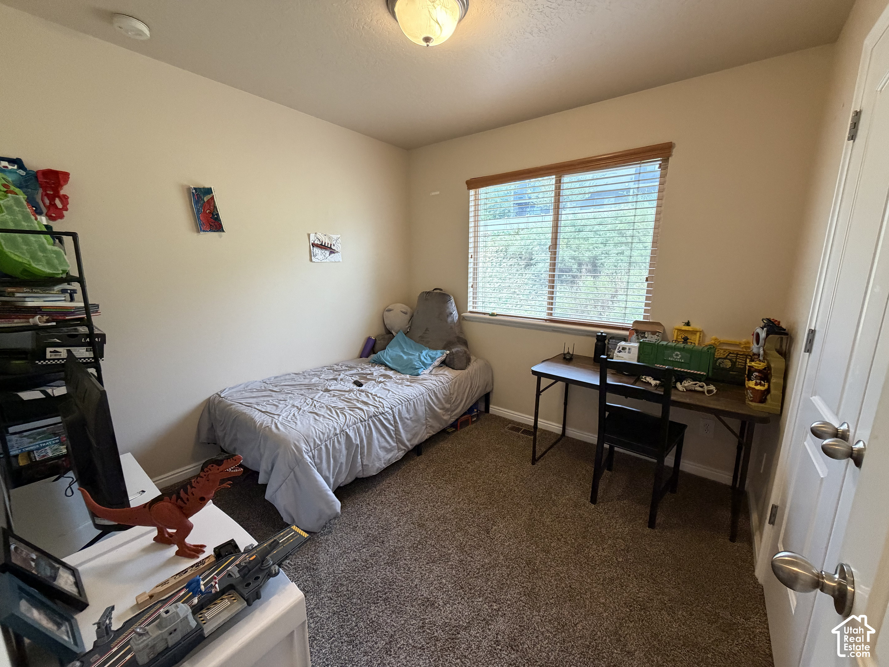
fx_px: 360
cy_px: 334
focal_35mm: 14
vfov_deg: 85.7
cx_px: 444
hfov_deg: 102.1
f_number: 2.2
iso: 400
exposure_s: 1/60
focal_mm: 2.22
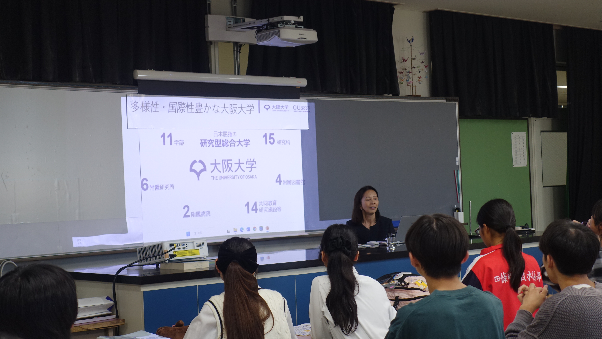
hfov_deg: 29.7
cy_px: 154
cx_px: 299
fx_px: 1133
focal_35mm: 71
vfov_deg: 17.0
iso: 250
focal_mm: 24.47
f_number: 2.8
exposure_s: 1/80
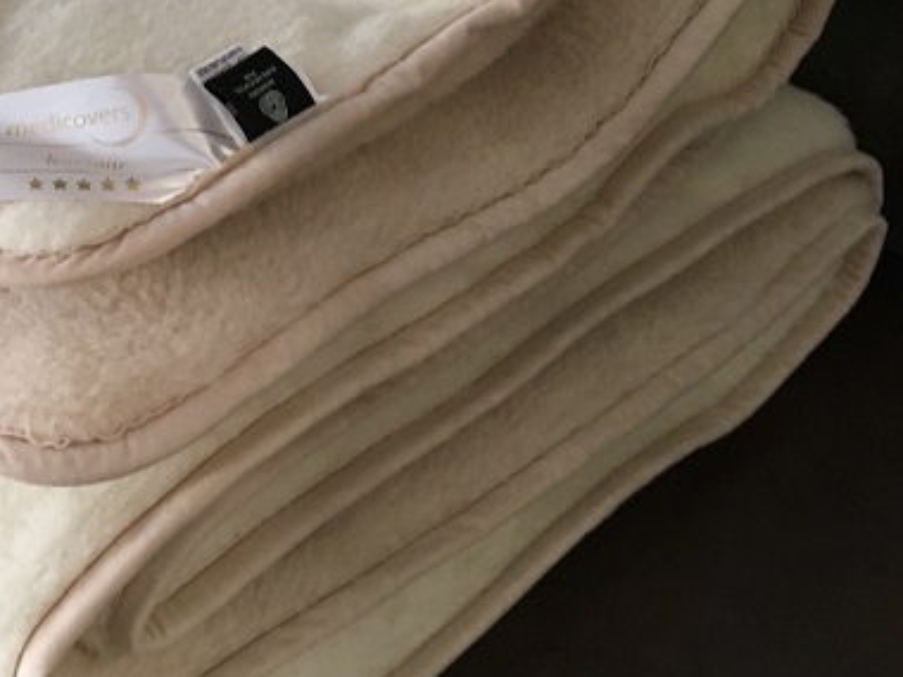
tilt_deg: -36.7
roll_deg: +2.7
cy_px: 159
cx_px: 90
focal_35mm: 61
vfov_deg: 23.7
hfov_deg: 30.3
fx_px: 1591
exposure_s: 1/33
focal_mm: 4.15
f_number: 2.2
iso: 160
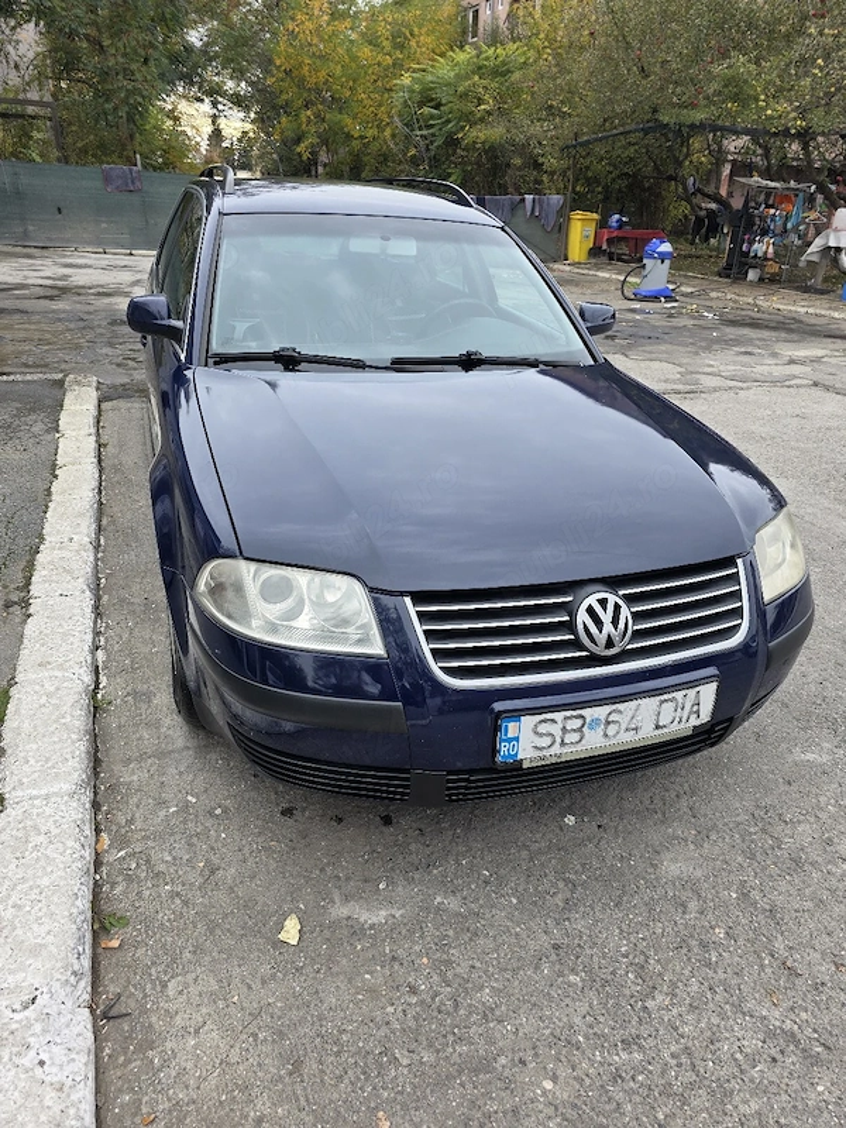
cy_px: 564
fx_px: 749
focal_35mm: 23
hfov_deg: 58.9
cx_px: 423
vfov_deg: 73.9
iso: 40
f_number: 1.7
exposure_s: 1/182
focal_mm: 6.3
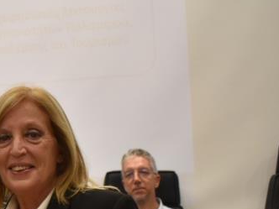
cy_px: 240
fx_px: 753
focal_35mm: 93
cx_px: -96
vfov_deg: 15.3
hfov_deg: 19.2
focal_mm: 21
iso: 800
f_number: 3.8
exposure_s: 1/160
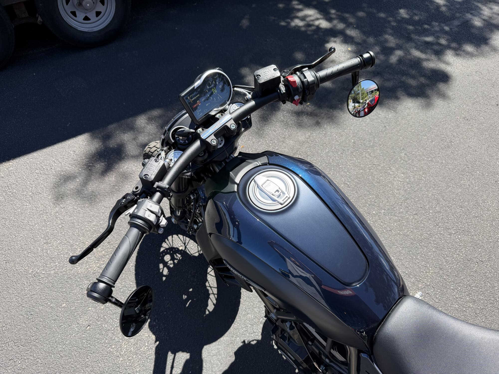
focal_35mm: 24
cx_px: 250
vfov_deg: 56.8
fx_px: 346
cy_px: 187
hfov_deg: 71.6
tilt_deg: -52.7
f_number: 1.78
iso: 80
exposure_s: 1/1174
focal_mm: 6.76
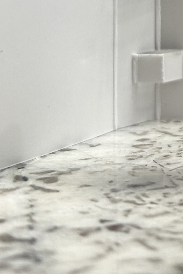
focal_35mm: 92
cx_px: 266
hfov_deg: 14.0
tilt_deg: -4.8
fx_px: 701
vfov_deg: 21.1
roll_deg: +0.0
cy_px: -23
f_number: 1.5
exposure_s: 1/60
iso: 80
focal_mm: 5.7
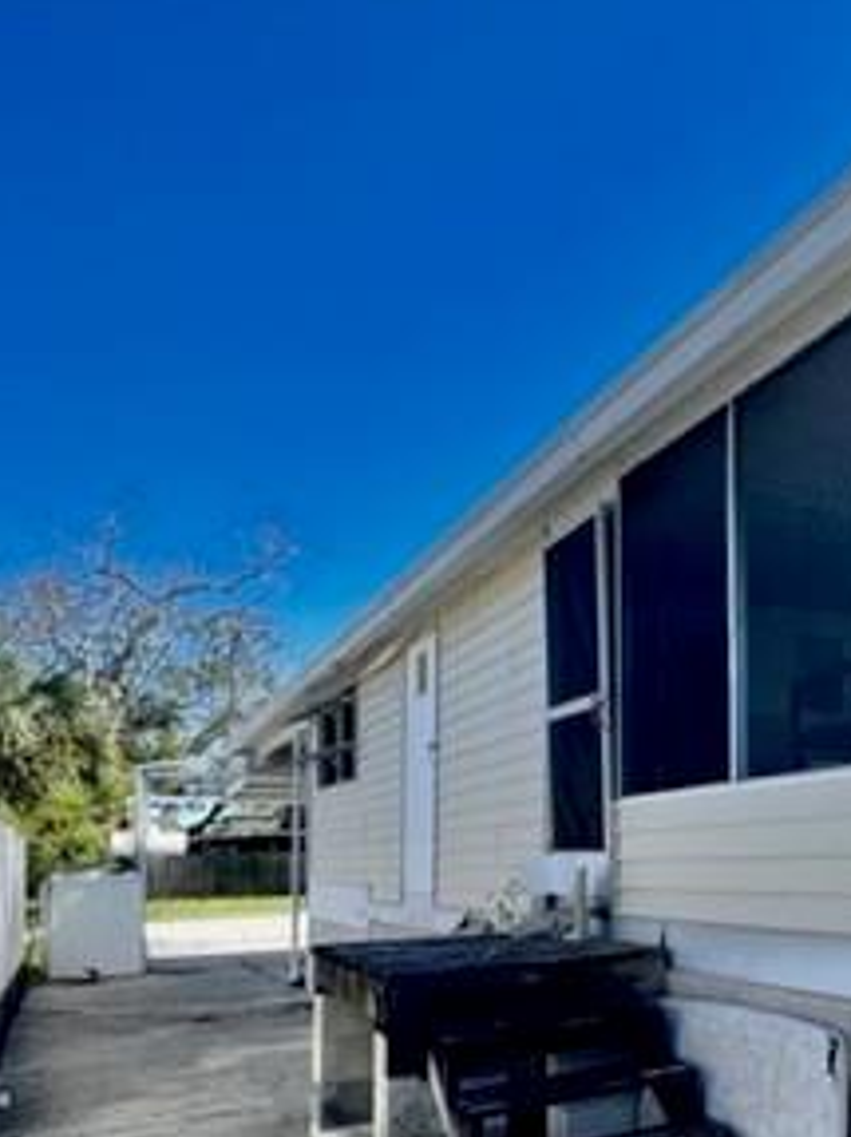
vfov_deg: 59.6
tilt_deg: +2.0
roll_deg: +1.2
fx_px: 951
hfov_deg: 37.5
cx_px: 1001
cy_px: 796
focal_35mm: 29
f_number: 1.8
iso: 32
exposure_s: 1/619
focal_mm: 1.57
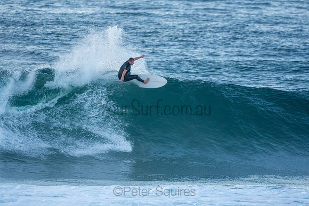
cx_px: 154
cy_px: 103
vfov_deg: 1.8
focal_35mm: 750
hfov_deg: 2.7
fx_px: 6439
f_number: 5.6
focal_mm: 500
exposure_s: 1/1250
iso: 1600
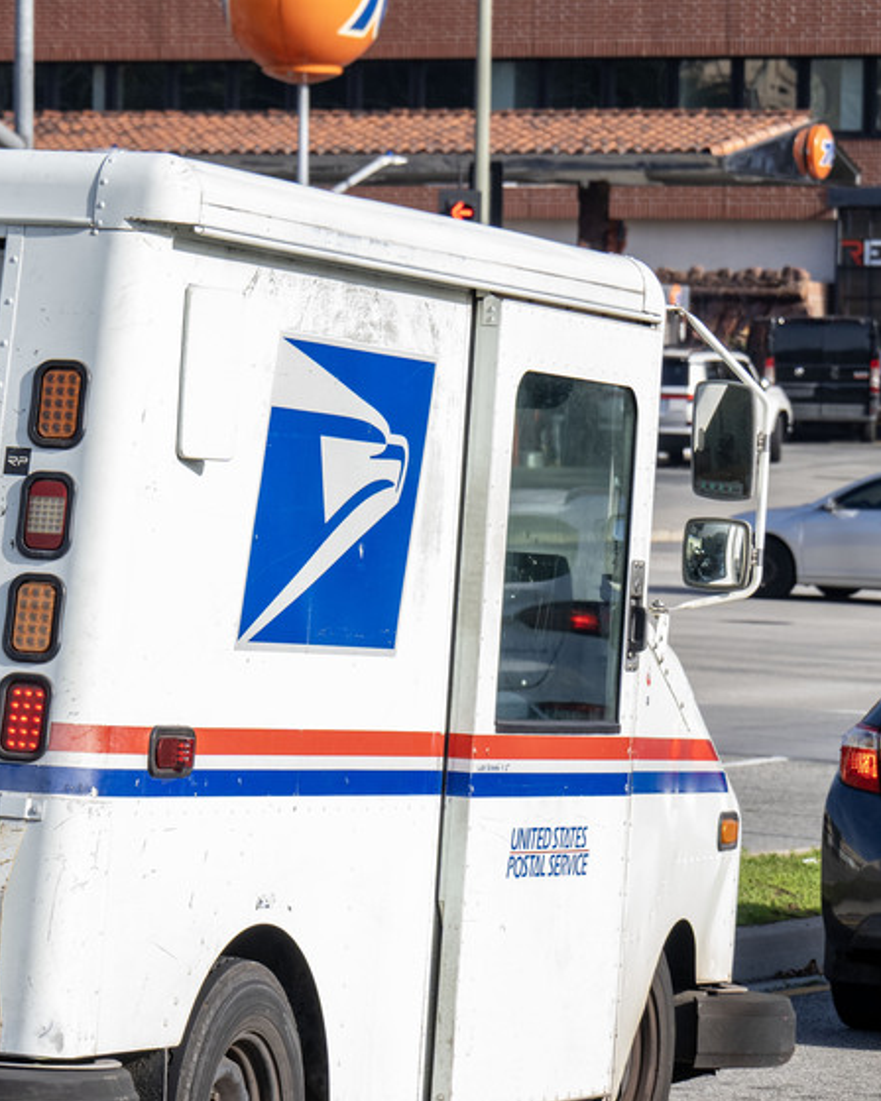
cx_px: 67
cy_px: 692
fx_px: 5834
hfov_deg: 8.6
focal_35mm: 179
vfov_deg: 10.8
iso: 500
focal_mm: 89
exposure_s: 1/500
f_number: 8
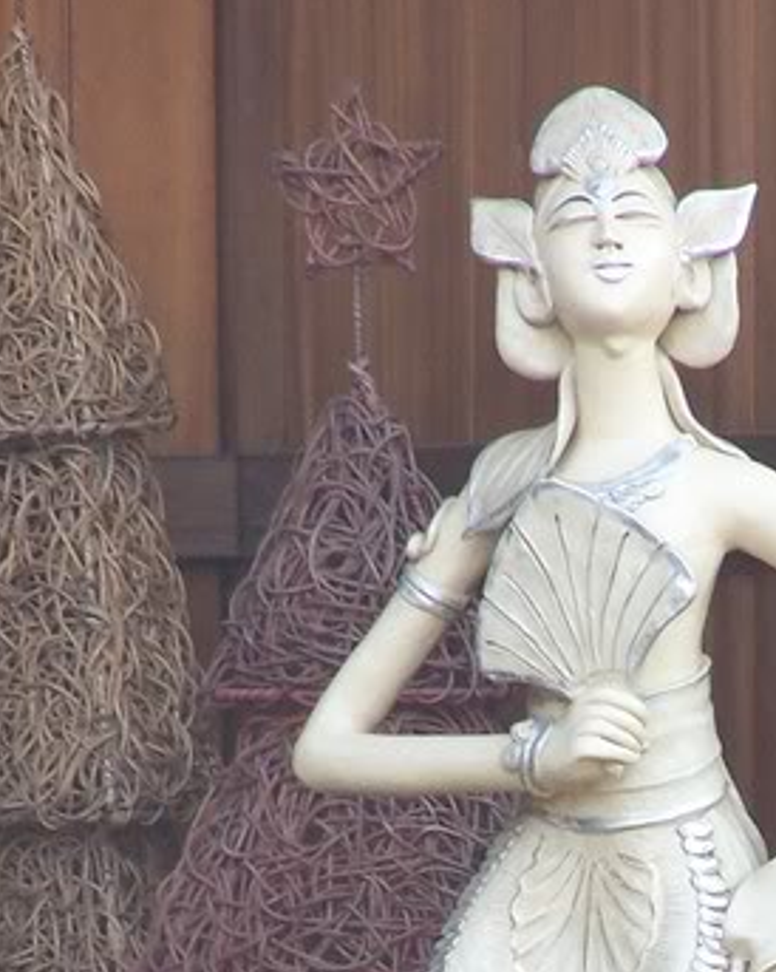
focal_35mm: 865
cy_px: 1029
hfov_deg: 1.8
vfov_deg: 2.2
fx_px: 24855
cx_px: 657
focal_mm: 63
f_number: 3.7
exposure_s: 1/180
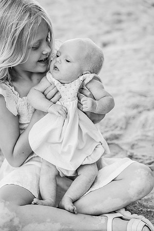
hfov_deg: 20.0
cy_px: 116
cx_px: 77
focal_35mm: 68
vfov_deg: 29.7
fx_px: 436
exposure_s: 1/320
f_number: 2.8
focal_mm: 68
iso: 400
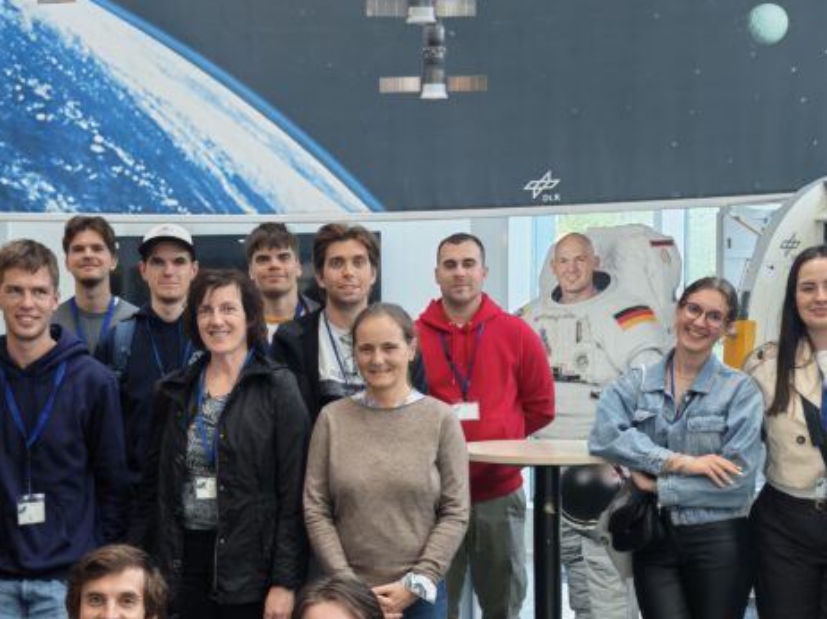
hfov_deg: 37.4
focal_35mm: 51
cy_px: 420
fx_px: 1218
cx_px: 345
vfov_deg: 28.3
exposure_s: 1/50
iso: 125
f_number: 1.6
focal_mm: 6.55
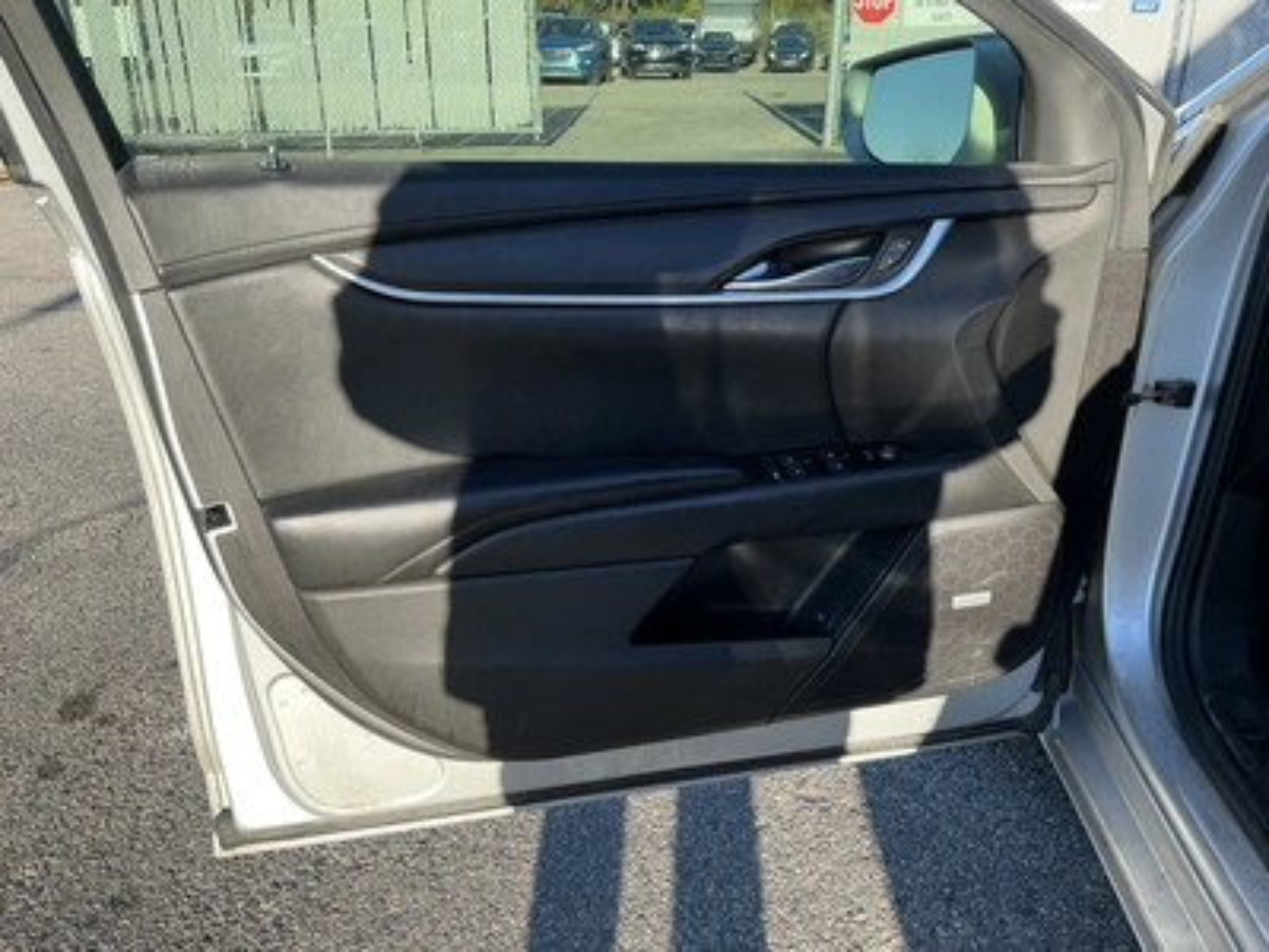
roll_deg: +0.3
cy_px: 476
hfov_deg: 63.4
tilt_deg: -23.1
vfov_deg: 49.7
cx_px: 634
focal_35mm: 28
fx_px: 1026
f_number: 1.8
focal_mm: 3
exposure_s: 1/322
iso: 25
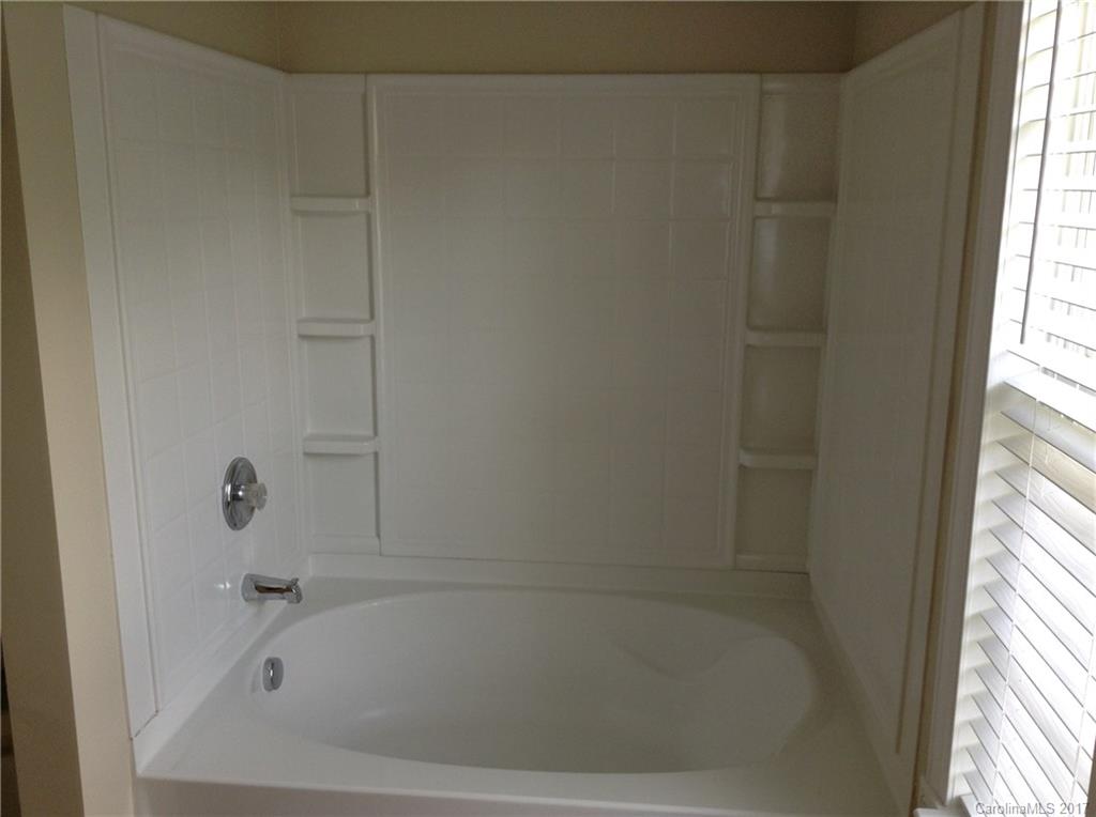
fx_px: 1043
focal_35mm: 33
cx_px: 548
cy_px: 408
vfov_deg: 42.8
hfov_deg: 55.4
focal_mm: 3.3
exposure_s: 1/33
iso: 32
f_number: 2.4
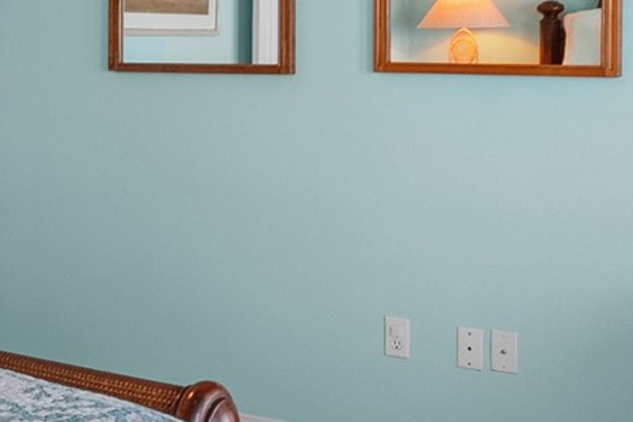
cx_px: -135
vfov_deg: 17.3
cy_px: 56
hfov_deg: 23.6
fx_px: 1372
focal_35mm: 78
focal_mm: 16
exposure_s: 1/8
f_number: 8
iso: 1000
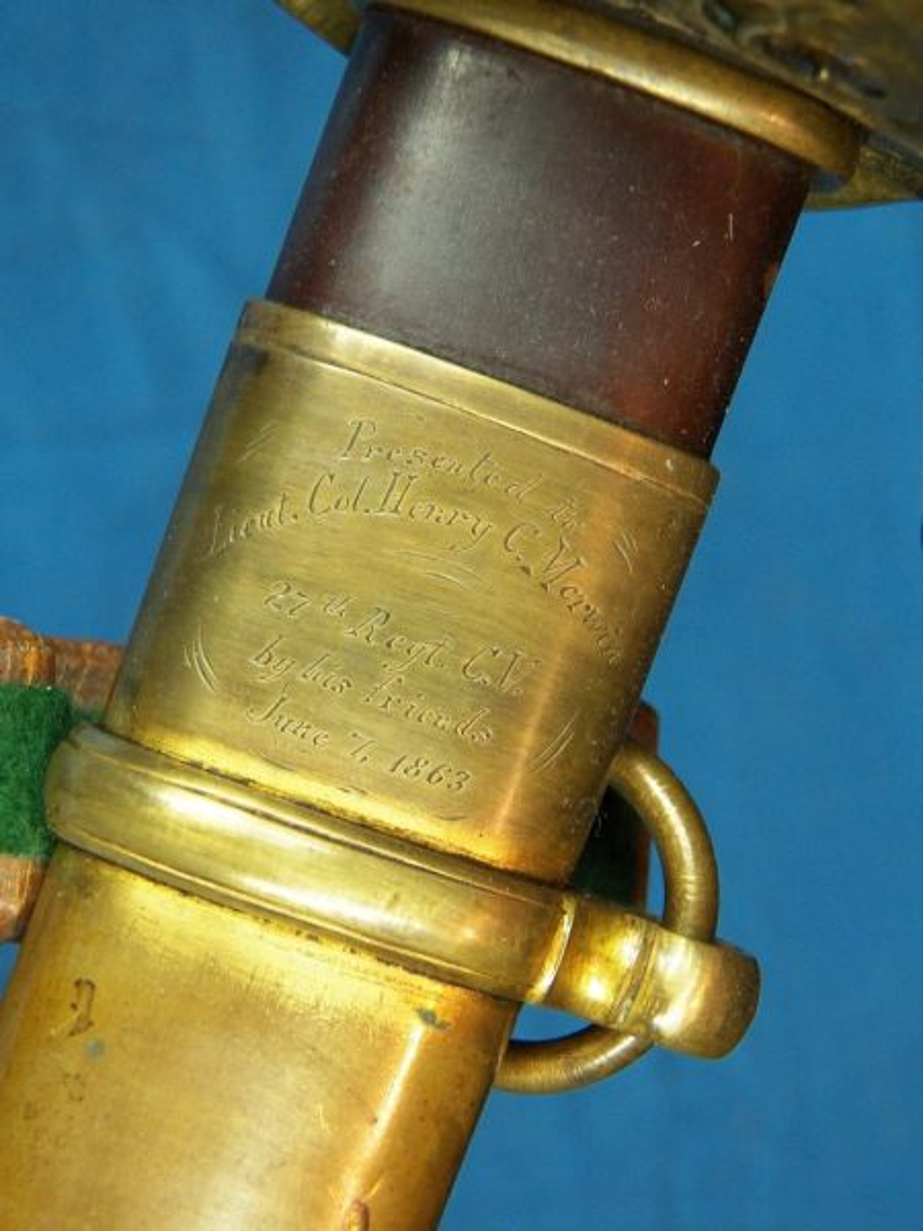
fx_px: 2631
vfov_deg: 26.3
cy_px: 616
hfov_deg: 19.9
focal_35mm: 74
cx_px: 462
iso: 250
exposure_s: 1/40
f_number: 3.6
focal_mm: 13.2
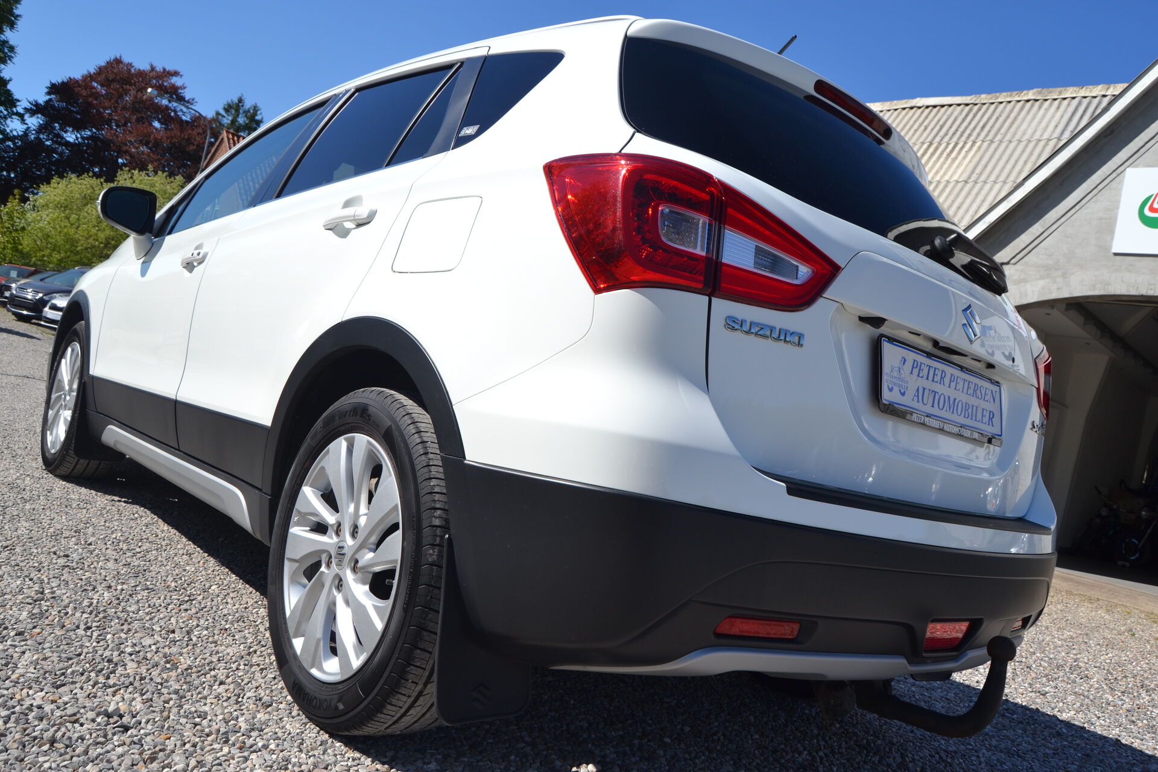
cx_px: 579
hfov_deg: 67.4
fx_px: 868
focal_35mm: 27
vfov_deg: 47.9
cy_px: 386
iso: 100
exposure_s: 1/320
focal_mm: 18
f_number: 9
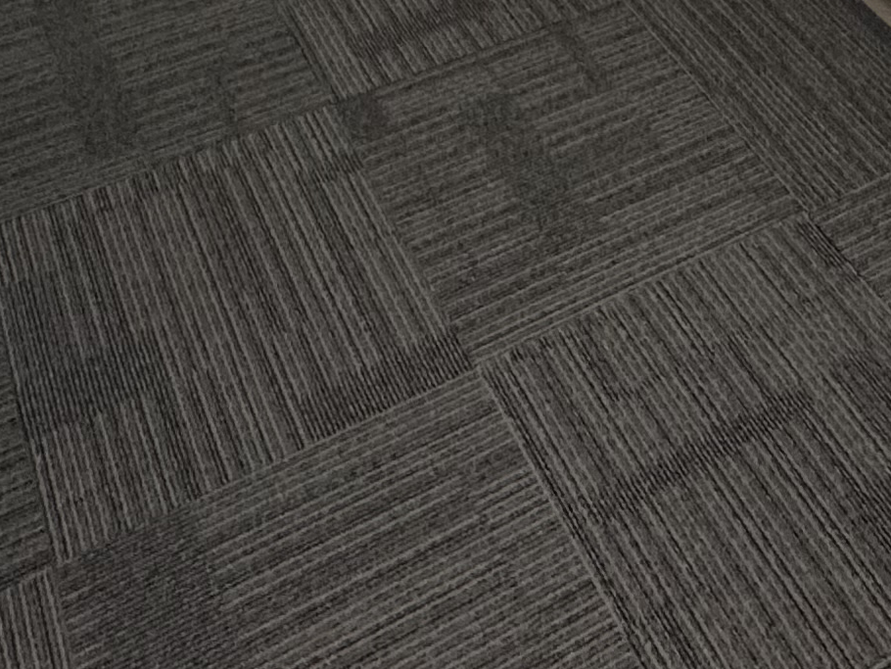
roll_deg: -0.5
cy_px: -713
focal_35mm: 62
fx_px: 1596
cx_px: 583
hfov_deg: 31.0
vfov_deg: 16.8
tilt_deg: -12.3
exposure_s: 1/50
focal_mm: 2.22
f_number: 2.2
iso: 200
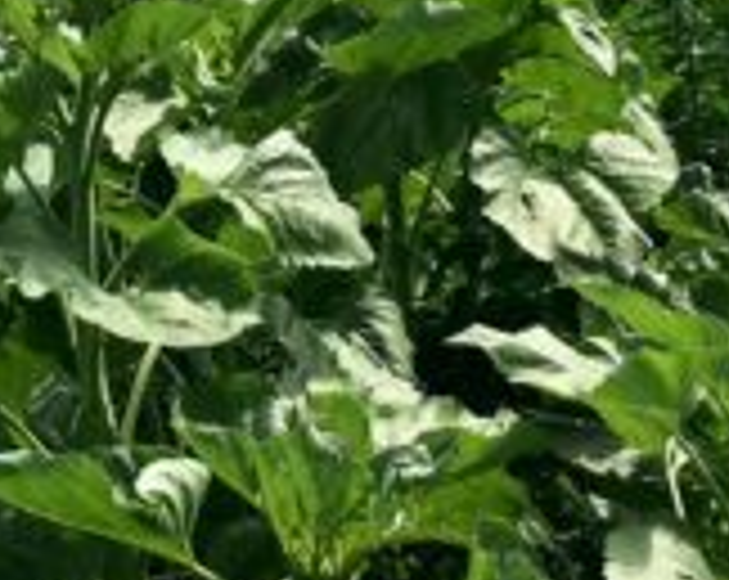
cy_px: -85
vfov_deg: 10.8
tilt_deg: -8.2
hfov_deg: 13.4
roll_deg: +1.3
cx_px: -148
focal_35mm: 140
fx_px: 3015
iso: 25
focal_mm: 4.15
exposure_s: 1/2653
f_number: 2.2
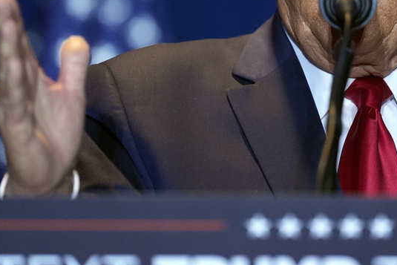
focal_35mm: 383
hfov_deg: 5.4
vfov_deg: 3.6
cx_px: 299
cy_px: 29
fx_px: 4225
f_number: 2.8
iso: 4000
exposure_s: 1/640
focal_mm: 200
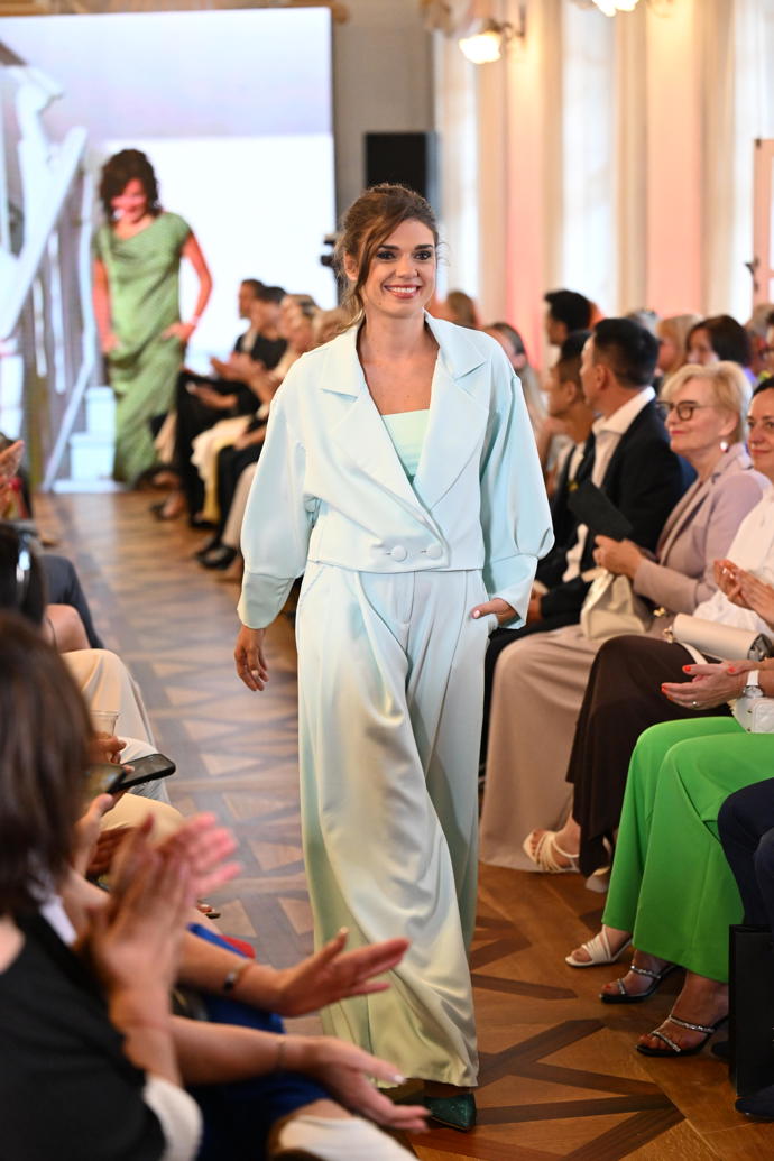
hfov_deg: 16.7
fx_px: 2644
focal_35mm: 82
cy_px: 580
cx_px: 387
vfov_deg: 24.8
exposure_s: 1/400
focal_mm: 82
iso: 4000
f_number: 2.8
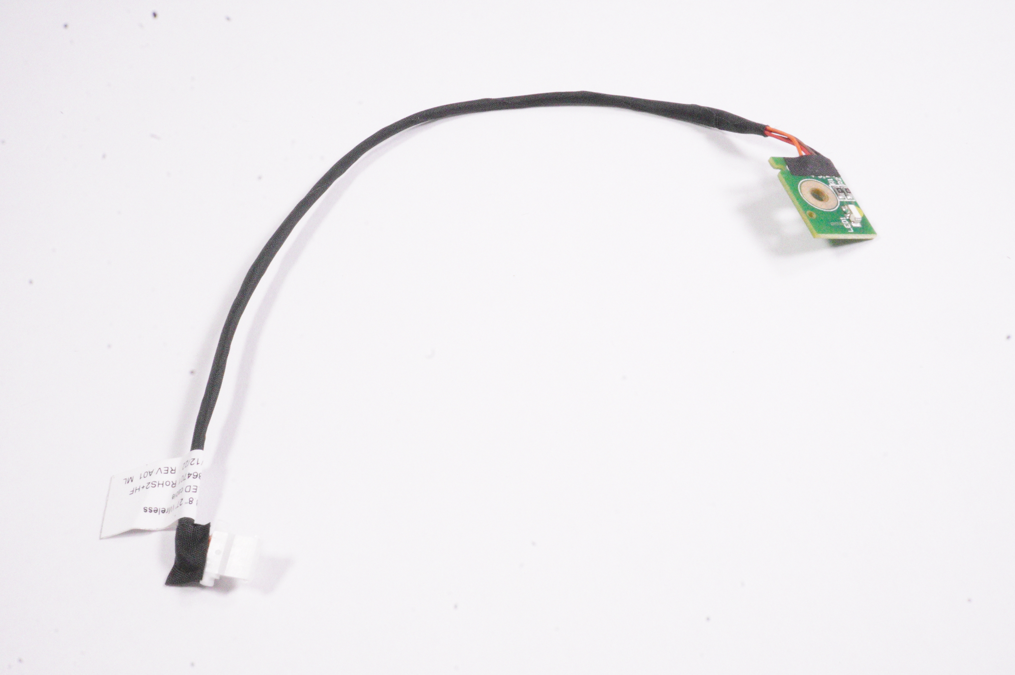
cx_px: 508
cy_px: 338
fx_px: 1183
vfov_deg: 31.8
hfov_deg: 46.4
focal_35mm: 42
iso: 12800
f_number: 29
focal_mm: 28
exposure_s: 1/200
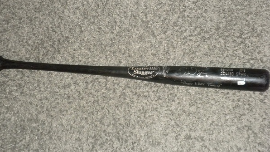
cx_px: 135
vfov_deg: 21.1
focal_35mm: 57
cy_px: 78
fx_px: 408
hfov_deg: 36.6
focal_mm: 9.1
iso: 400
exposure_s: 1/30
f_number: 4.3
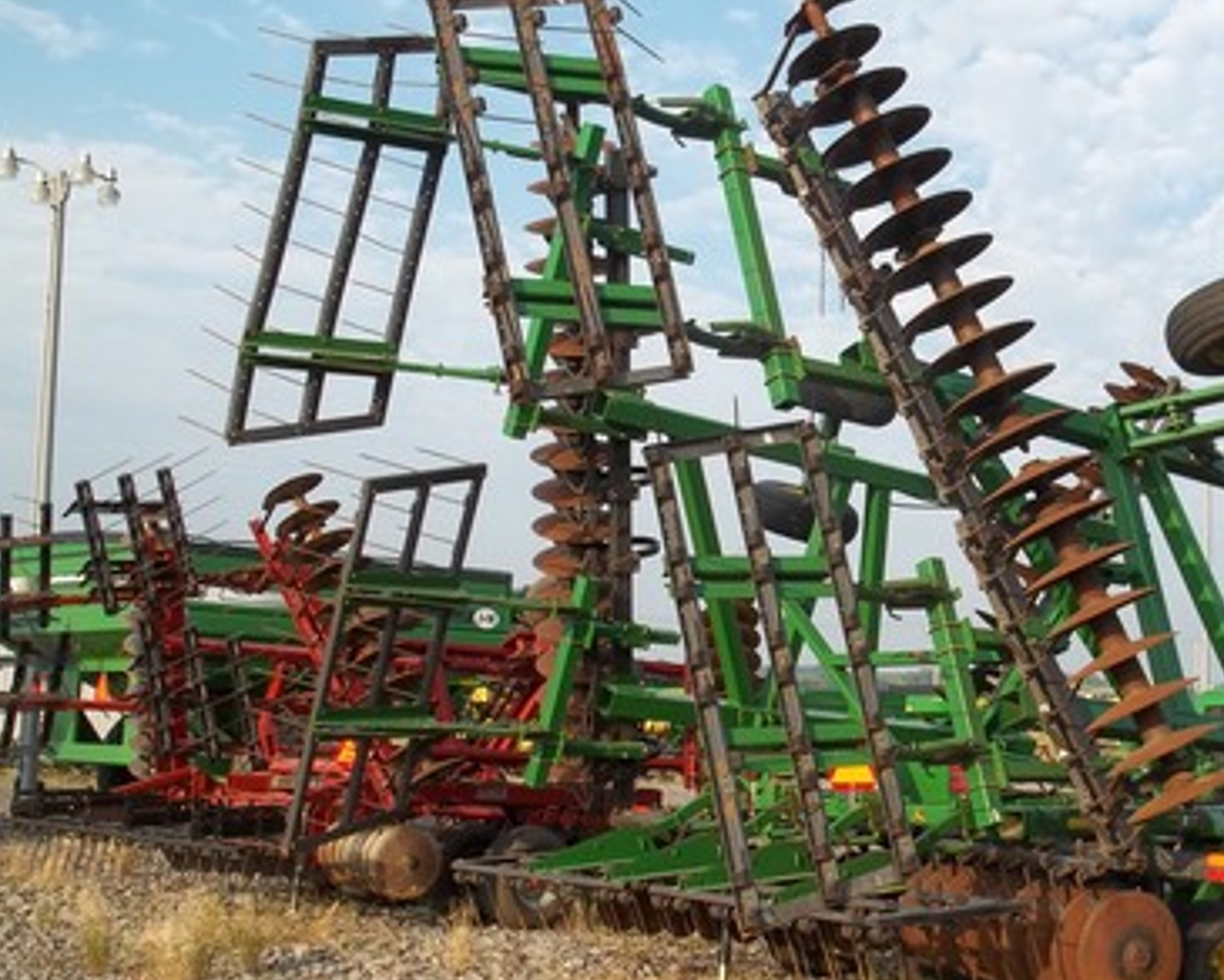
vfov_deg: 31.4
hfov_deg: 37.9
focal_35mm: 48
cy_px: 537
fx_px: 1739
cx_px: 902
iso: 64
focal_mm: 5.9
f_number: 3.3
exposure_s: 1/400
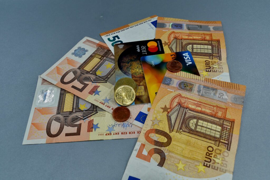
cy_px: 90
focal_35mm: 34
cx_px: 135
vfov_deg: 38.4
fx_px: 259
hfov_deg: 55.1
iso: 100
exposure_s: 1/160
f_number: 9
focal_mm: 23
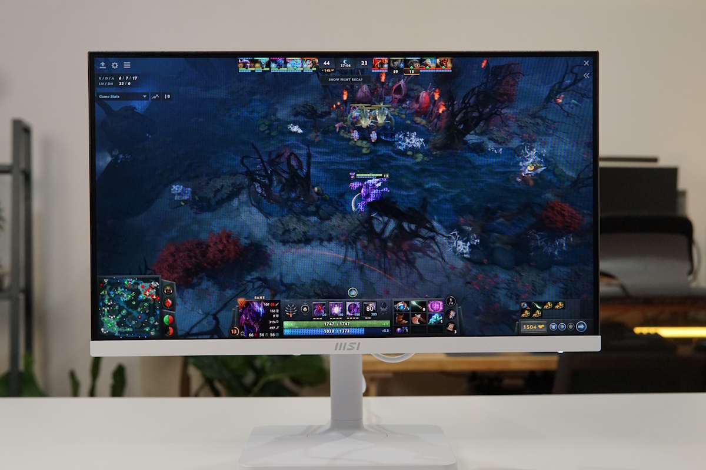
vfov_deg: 29.9
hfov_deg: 43.6
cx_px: 353
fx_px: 882
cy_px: 235
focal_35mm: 45
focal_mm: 30
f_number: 3.5
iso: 1250
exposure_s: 1/320
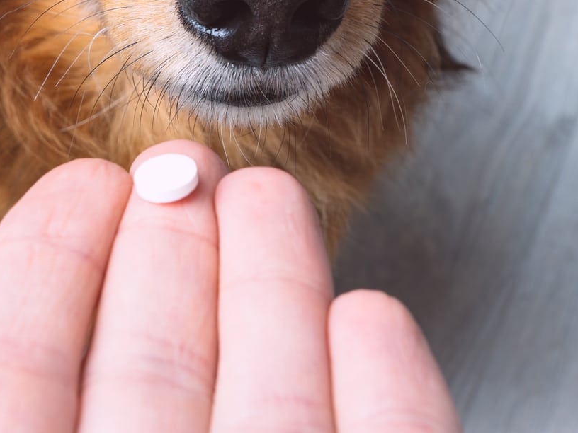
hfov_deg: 25.7
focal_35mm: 75
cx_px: 153
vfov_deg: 18.7
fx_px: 1252
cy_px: -67
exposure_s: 1/250
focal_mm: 30
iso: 100
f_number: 11
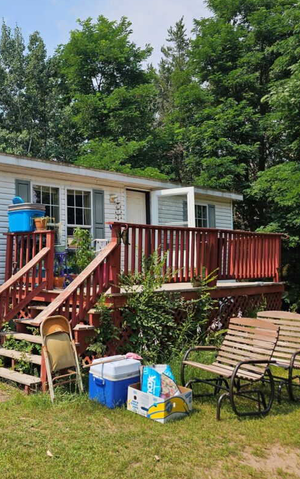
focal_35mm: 33
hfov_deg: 34.4
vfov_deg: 58.1
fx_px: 431
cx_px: -9
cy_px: 239
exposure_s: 1/761
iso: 10
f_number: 1.7
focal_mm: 6.3
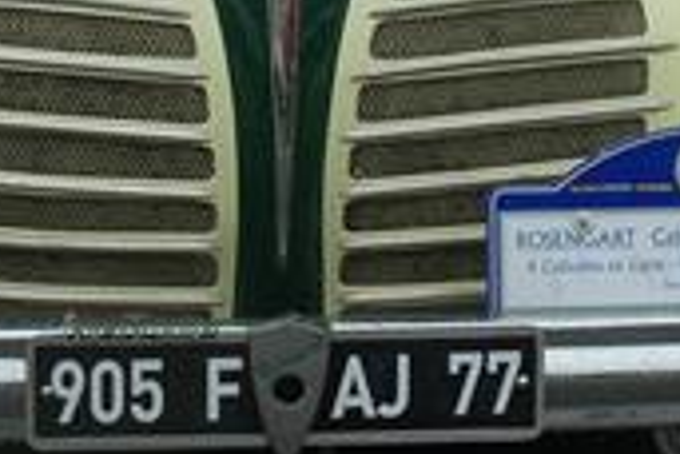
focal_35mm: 221
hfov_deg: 9.3
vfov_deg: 6.1
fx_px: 4176
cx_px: 606
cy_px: -223
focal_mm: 35
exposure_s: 1/125
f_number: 5.6
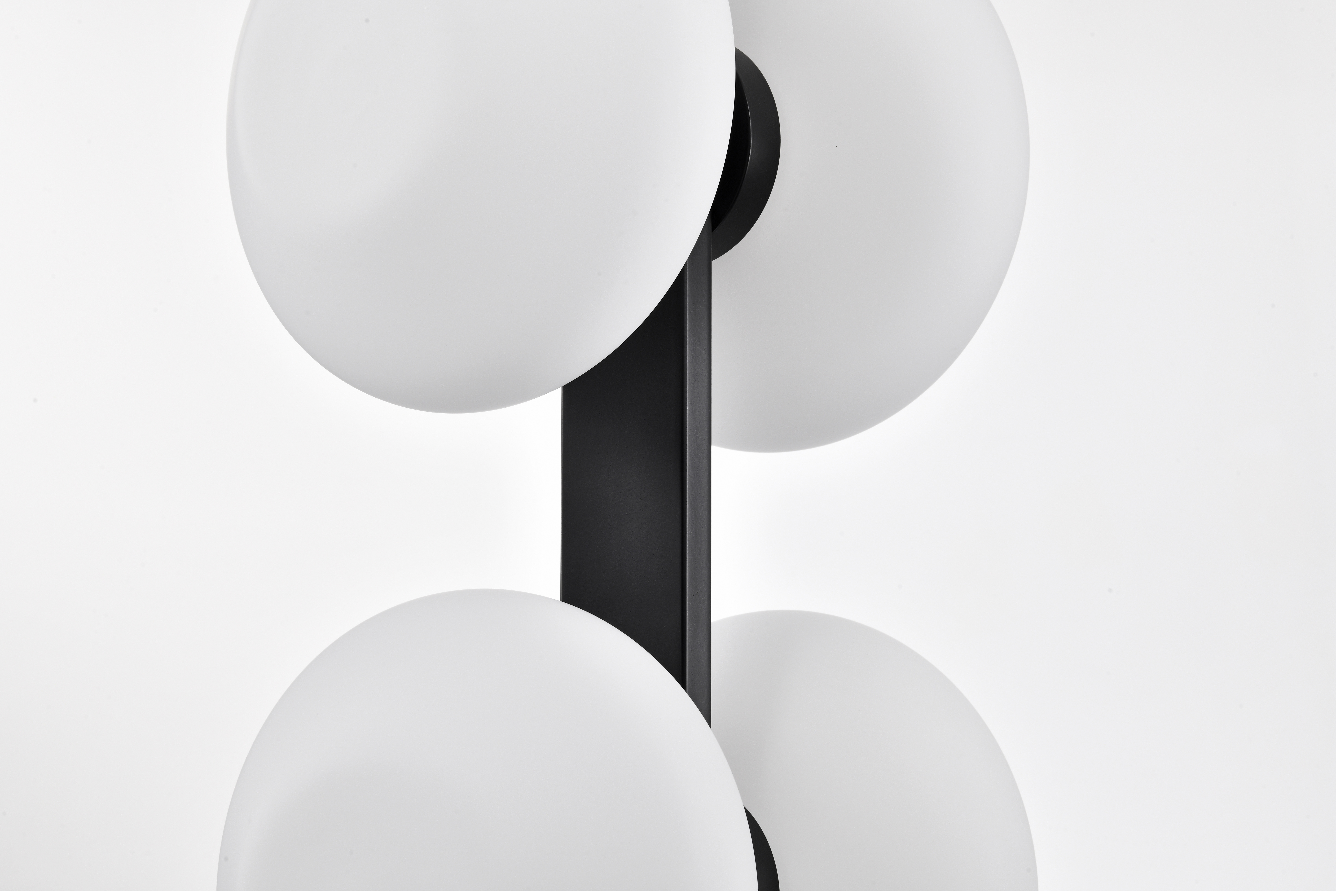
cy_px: 446
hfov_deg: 20.4
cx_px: 668
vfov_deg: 13.7
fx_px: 3711
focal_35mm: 100
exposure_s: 1/40
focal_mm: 100
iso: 200
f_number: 20
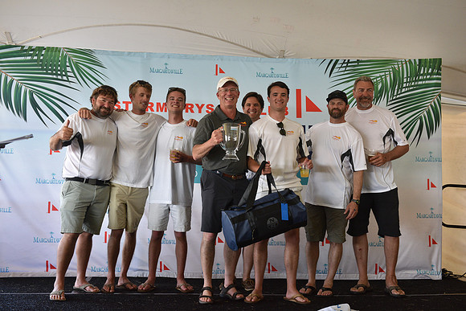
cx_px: 233
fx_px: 621
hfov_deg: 41.1
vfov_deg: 28.1
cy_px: 156
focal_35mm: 48
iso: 800
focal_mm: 48
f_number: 4.5
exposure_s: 1/160
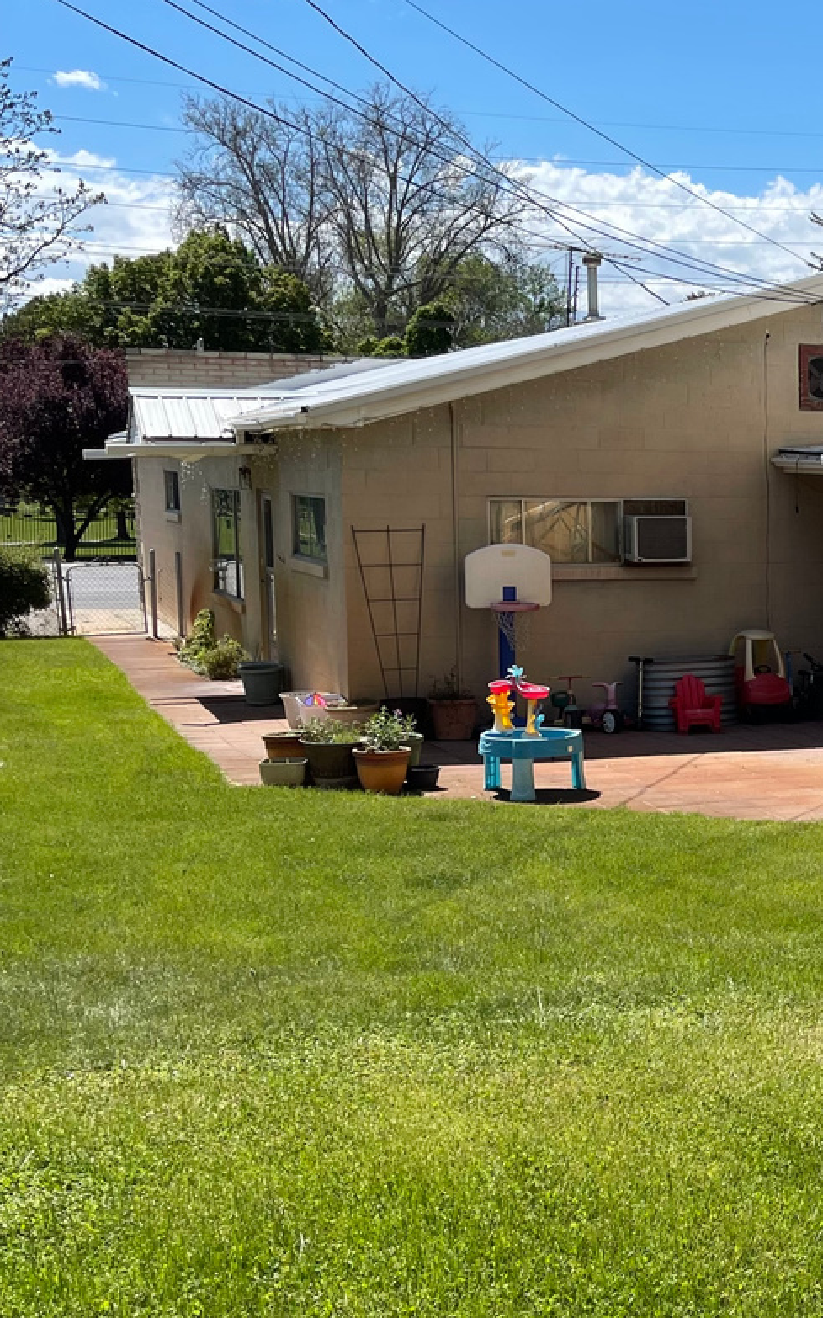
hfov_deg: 23.0
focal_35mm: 52
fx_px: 1867
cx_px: 968
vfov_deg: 38.8
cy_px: 722
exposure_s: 1/3448
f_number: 1.6
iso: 32
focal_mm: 5.1
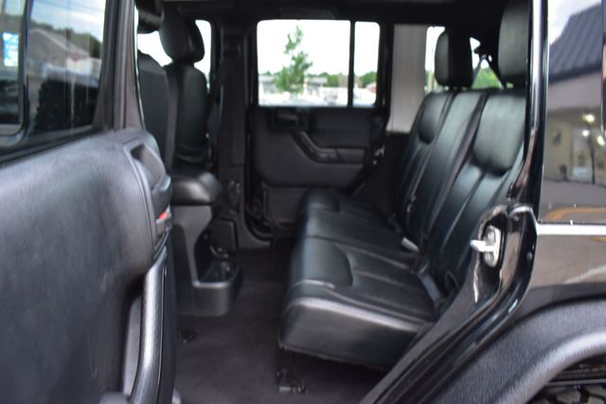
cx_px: 303
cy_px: 202
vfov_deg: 47.9
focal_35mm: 27
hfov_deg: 67.4
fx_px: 454
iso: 1400
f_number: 6.3
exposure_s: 1/15
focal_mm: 18
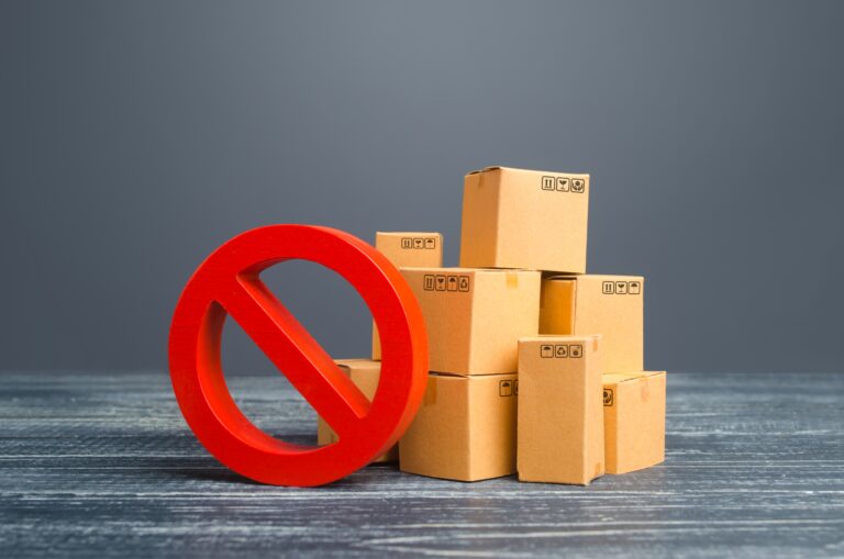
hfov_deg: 37.9
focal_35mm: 52
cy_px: 280
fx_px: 1229
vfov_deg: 25.7
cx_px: 422
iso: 100
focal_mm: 35
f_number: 8
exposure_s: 1/125
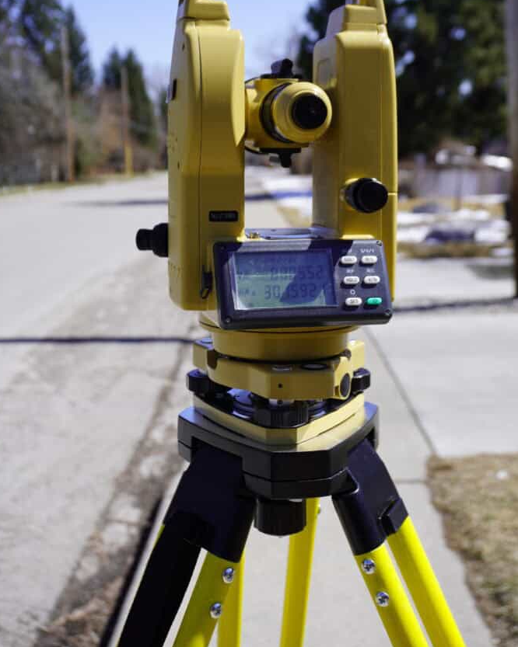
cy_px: 277
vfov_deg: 41.1
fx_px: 863
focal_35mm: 45
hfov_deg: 33.4
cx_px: 256
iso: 100
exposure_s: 1/500
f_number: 5
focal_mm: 26
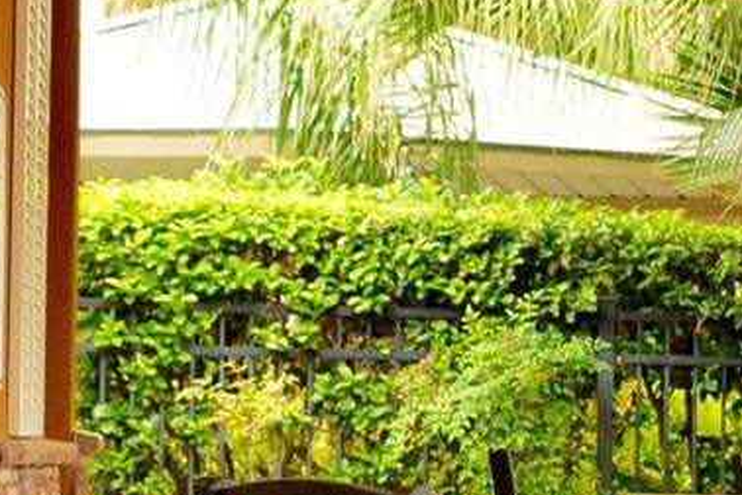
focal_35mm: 216
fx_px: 4452
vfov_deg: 6.3
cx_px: 1225
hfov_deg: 9.2
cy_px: 503
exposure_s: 1/80
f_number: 8
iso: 4000
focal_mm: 51
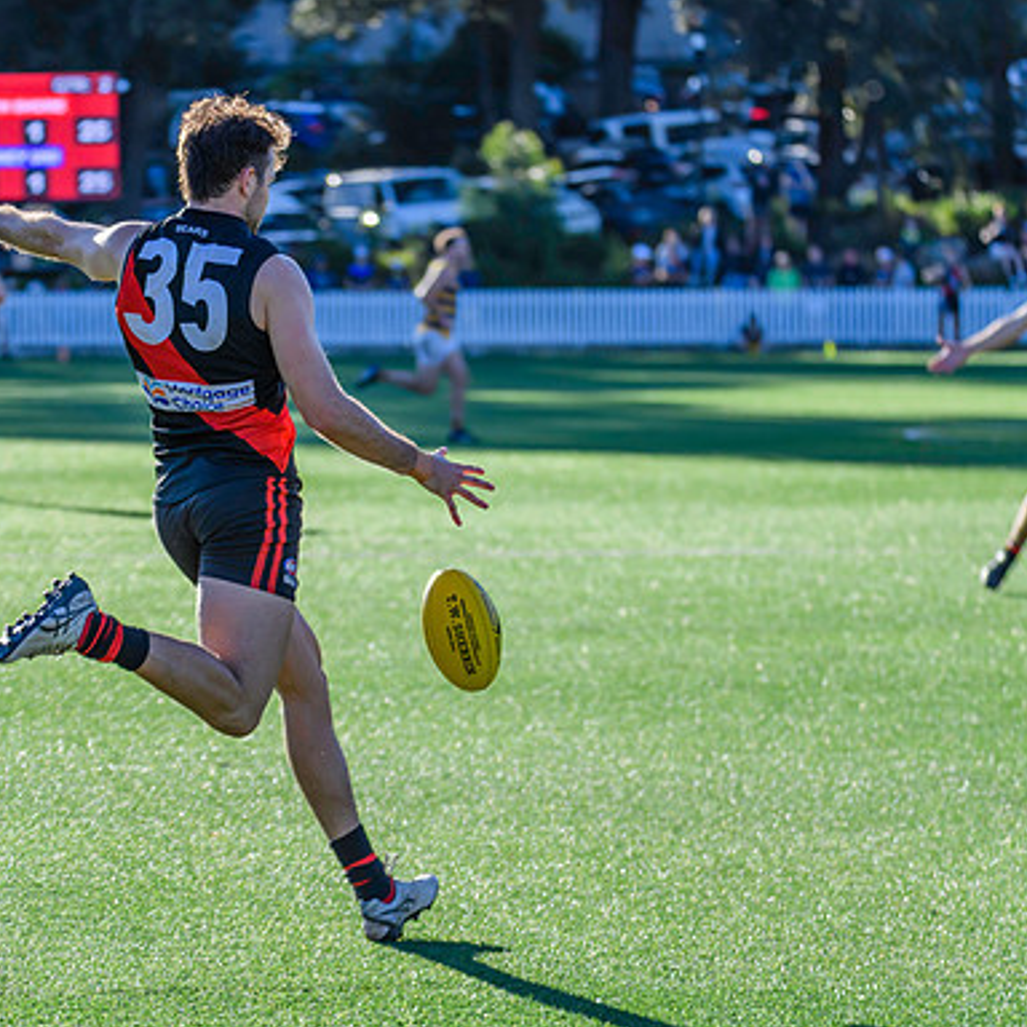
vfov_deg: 8.6
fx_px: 6847
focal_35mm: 204
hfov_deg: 8.6
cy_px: 509
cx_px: 455
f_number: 5.6
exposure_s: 1/2000
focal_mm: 150
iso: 800
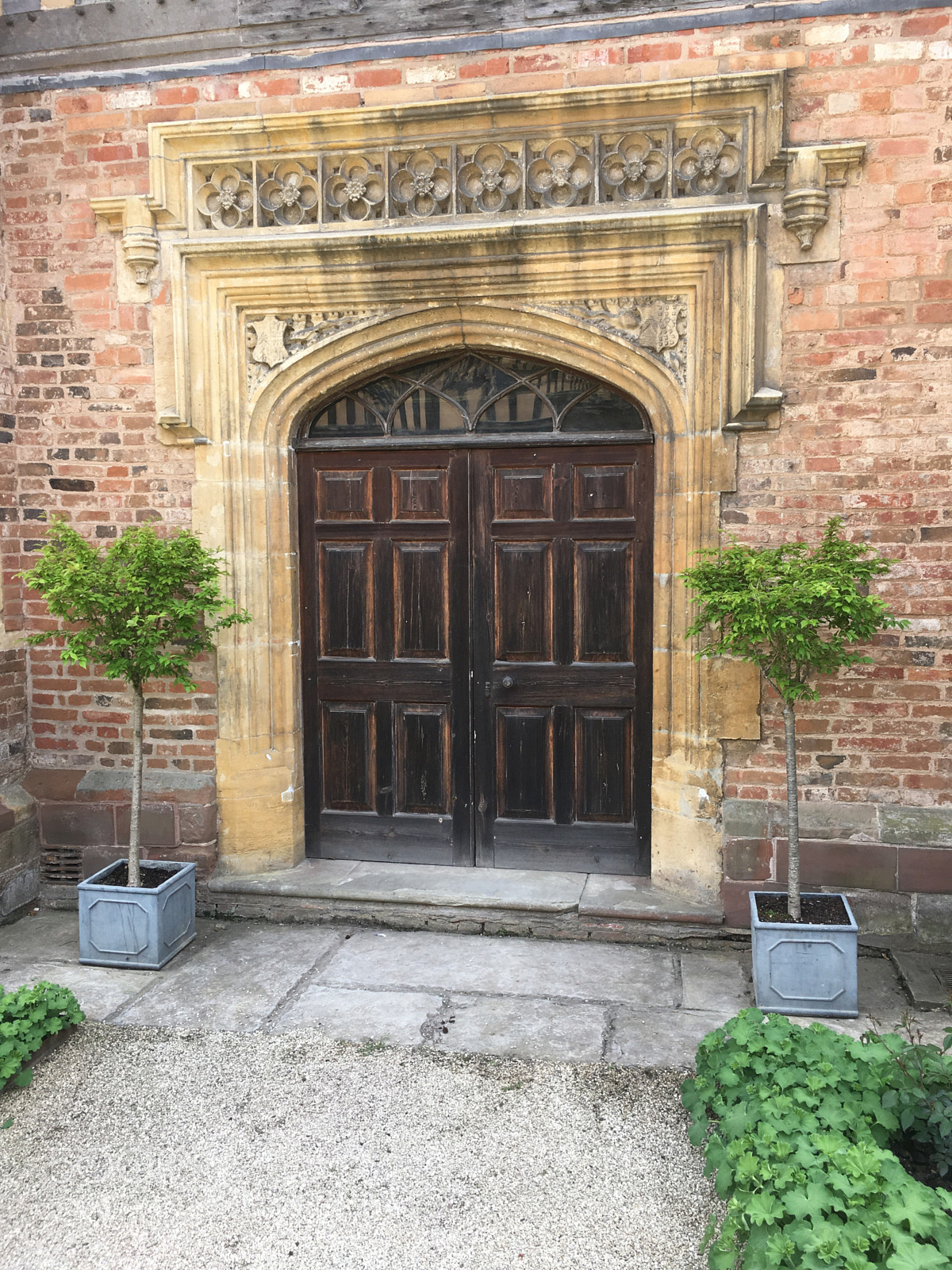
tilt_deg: -5.6
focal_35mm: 29
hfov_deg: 48.2
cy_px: 635
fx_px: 1063
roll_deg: +0.1
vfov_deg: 61.7
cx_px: 476
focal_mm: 4.15
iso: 25
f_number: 2.2
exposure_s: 1/153
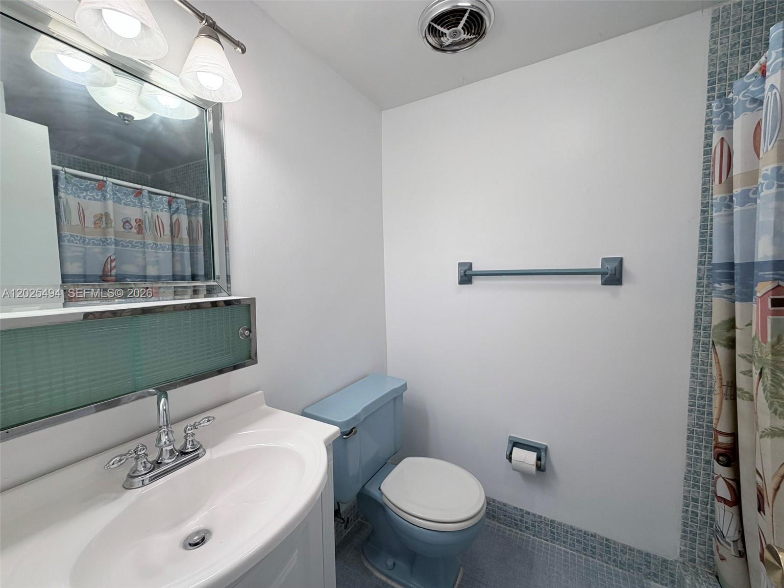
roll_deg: +0.8
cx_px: 392
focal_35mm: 14
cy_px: 294
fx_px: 317
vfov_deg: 85.7
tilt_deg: -3.8
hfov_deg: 102.1
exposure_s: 1/120
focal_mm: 2.22
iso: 80
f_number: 2.2
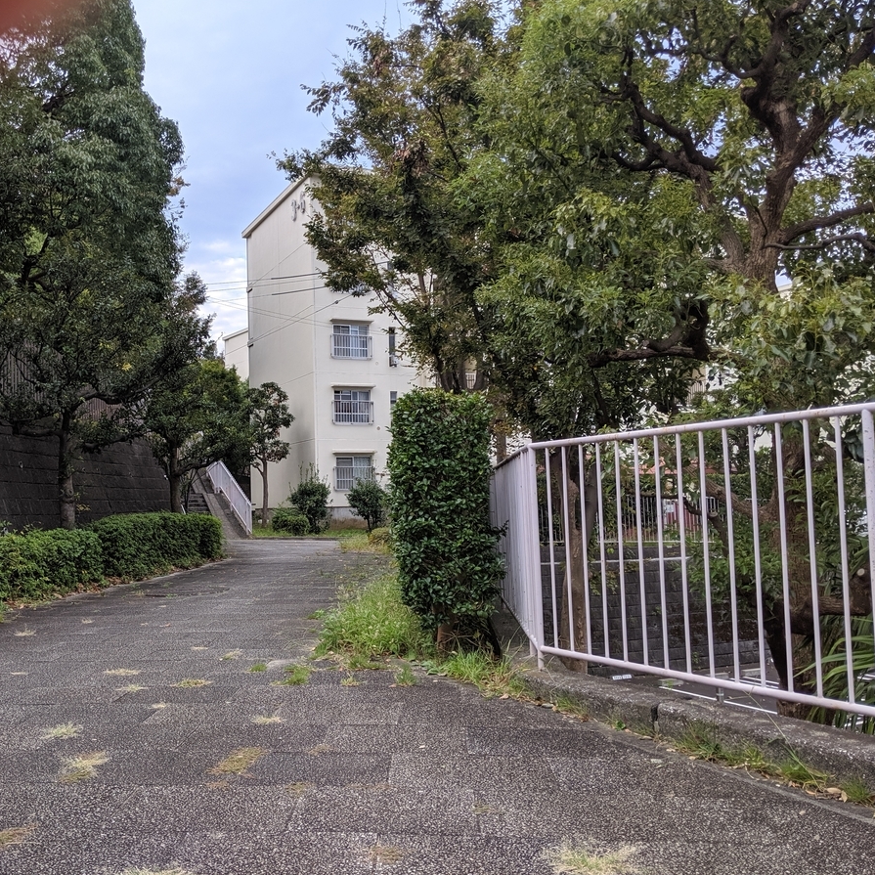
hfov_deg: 50.6
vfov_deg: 51.1
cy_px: 437
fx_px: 915
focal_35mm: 32
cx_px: 330
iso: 69
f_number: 1.8
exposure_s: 1/559
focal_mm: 4.44
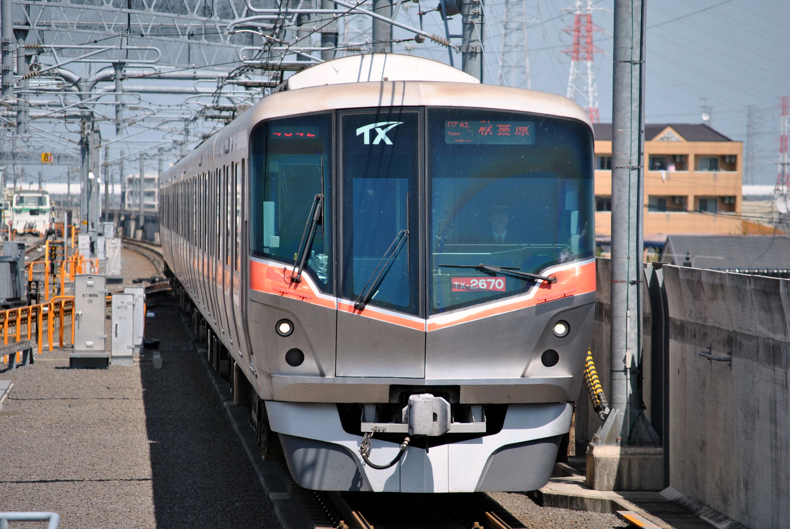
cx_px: 395
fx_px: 5437
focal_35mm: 248
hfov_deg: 8.3
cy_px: 264
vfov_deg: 5.6
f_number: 5.3
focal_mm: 165
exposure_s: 1/800
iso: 200
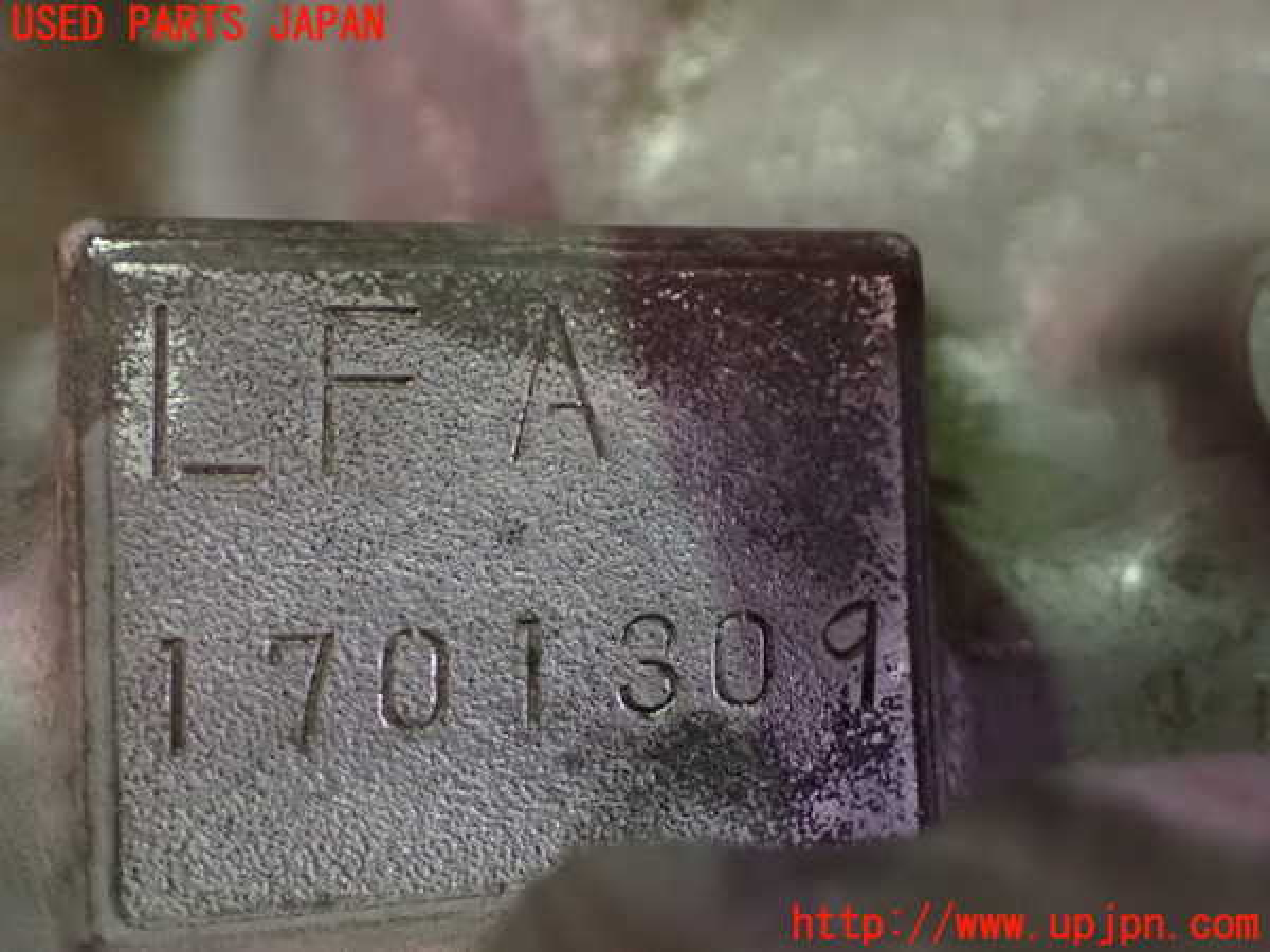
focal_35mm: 44
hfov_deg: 42.9
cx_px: 635
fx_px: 1614
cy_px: 476
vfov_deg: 32.9
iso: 1600
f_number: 2.9
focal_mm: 7.84
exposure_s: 1/25
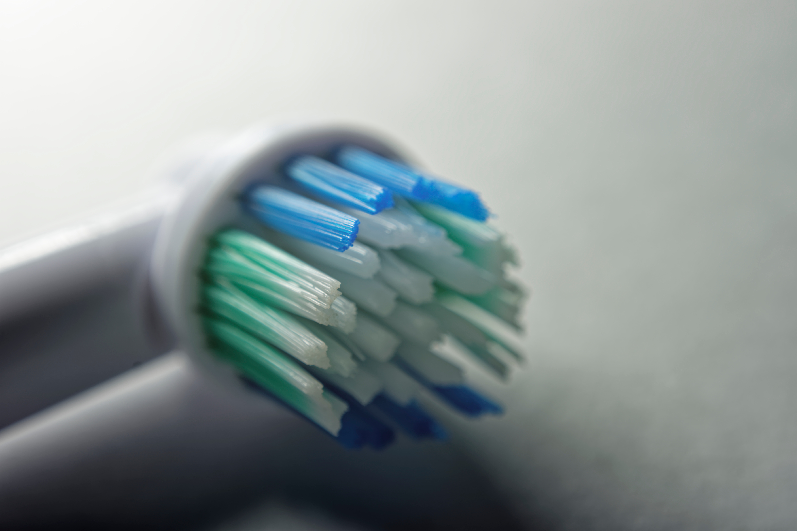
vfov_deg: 6.8
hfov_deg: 10.2
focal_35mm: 202
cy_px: 266
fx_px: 4483
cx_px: 398
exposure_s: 1/6
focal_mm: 135
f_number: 2.8
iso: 100
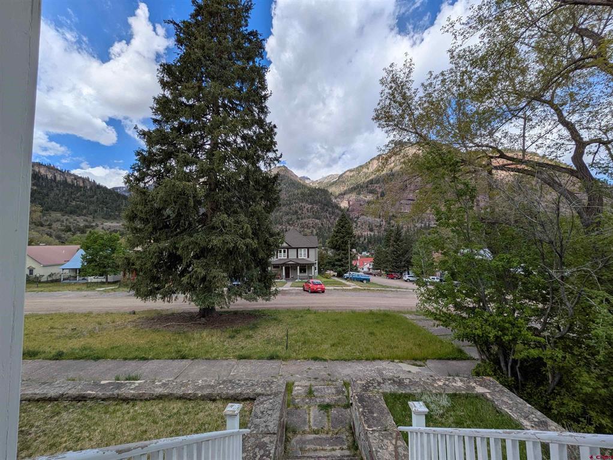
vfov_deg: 85.7
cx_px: 306
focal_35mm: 14
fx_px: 248
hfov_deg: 102.0
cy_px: 230
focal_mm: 1.83
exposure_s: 1/1577
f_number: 2.2
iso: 49
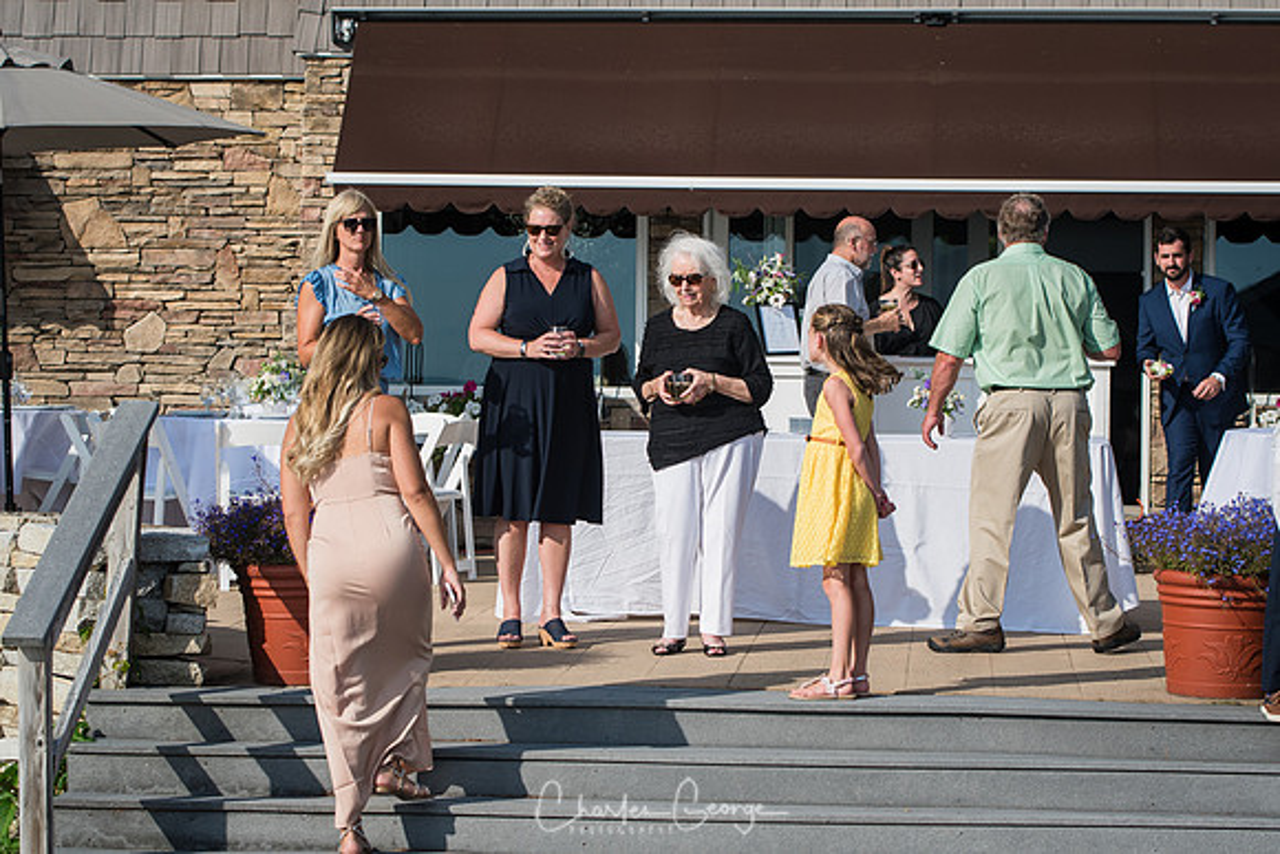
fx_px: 3734
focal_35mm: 105
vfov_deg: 13.0
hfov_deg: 19.5
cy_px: 427
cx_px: 640
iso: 200
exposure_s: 1/3200
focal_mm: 70
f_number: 4
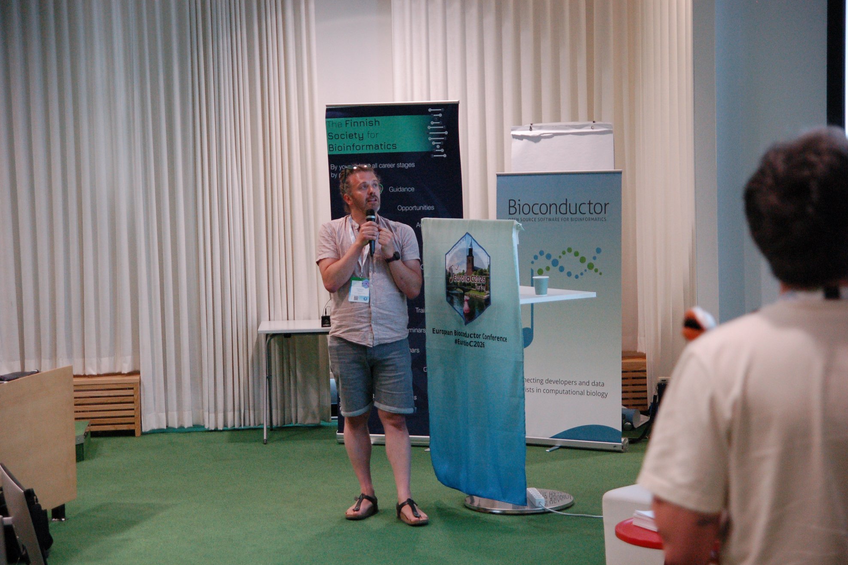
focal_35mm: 76
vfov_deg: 17.9
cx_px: 423
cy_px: 284
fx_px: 1790
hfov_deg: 26.6
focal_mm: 50
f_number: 3.2
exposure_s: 1/125
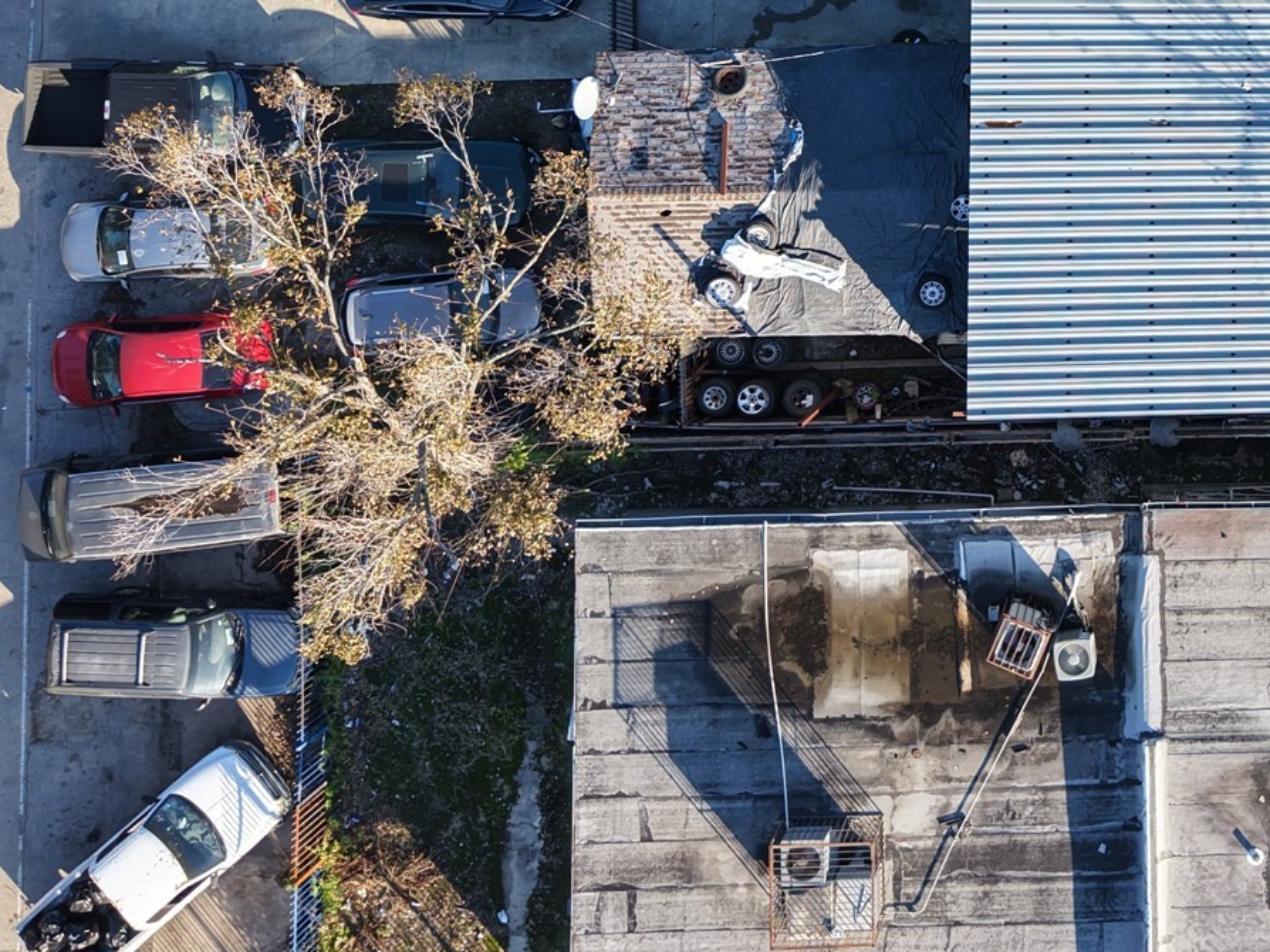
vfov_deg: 25.3
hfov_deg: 33.1
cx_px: 1152
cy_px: 10
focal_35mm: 55
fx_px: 2017
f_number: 1.8
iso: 100
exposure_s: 1/500
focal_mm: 8.67
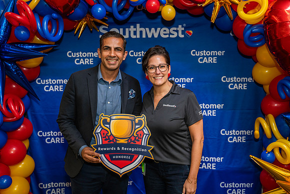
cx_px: 145
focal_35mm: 40
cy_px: 97
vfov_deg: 33.2
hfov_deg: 48.1
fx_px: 325
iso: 1250
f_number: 4
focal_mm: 40
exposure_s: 1/160
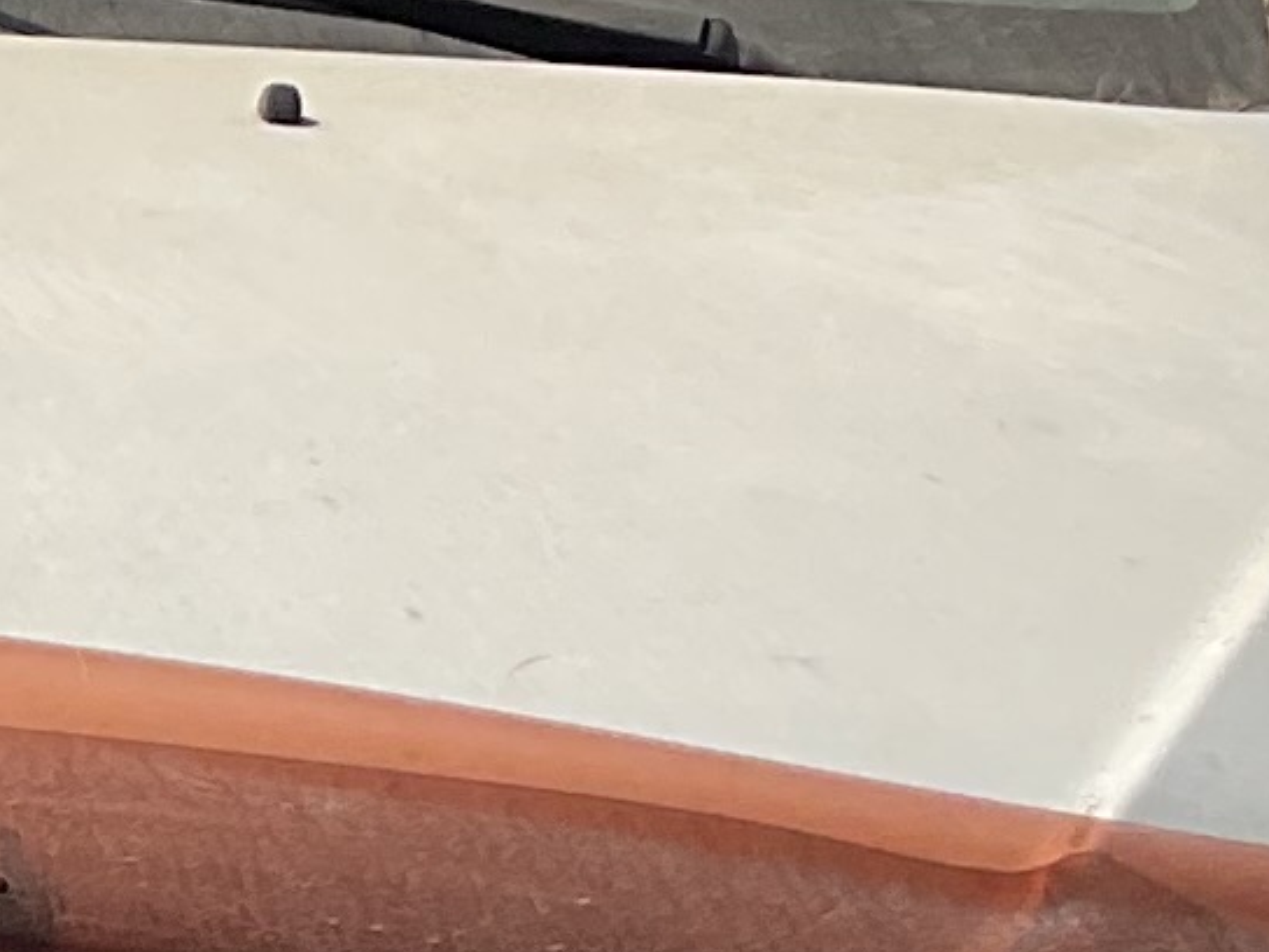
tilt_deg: -11.2
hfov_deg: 8.9
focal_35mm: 215
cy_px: 1078
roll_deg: +3.2
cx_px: -847
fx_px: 7882
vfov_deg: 6.9
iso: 16
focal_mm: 3
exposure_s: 1/3125
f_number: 1.8
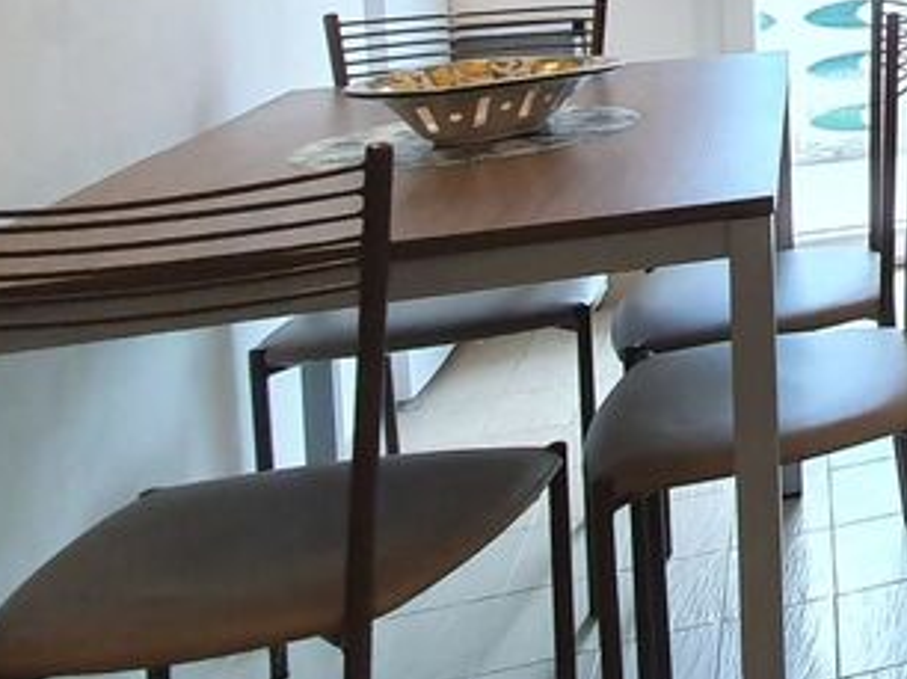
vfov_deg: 25.7
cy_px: -122
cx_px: 1360
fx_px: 1335
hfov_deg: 26.8
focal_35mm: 51
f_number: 2.2
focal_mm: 1.8
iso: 200
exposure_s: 1/50
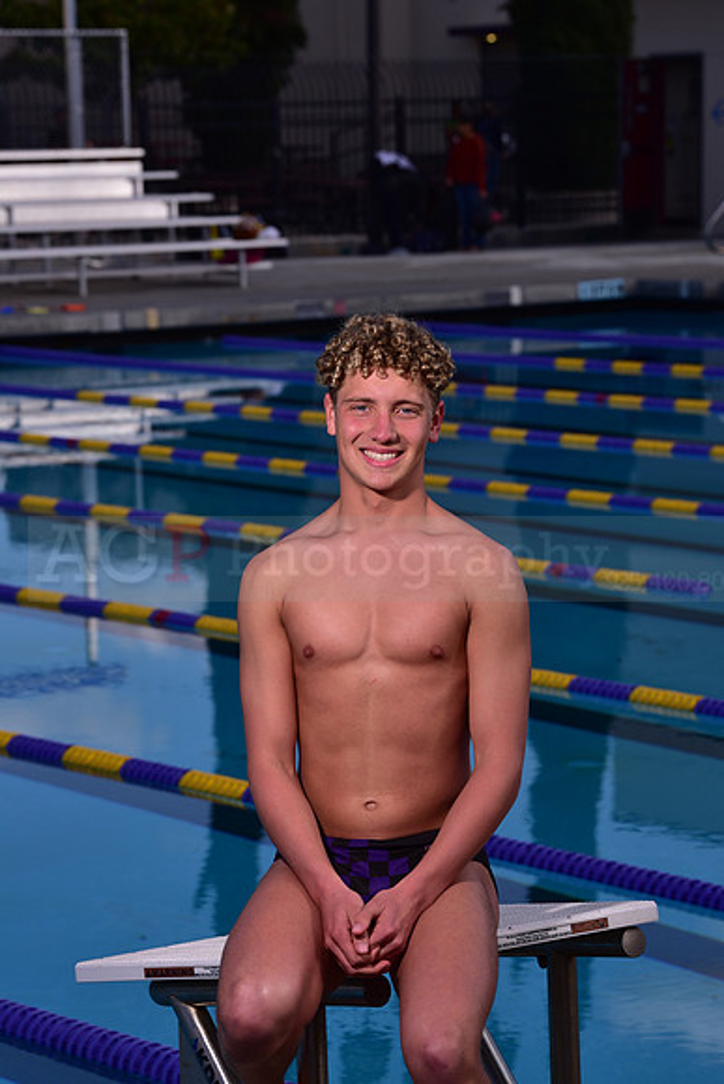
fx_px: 3919
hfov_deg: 10.6
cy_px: 542
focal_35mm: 130
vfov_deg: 15.8
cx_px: 362
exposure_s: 1/250
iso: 80
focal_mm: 130
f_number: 9
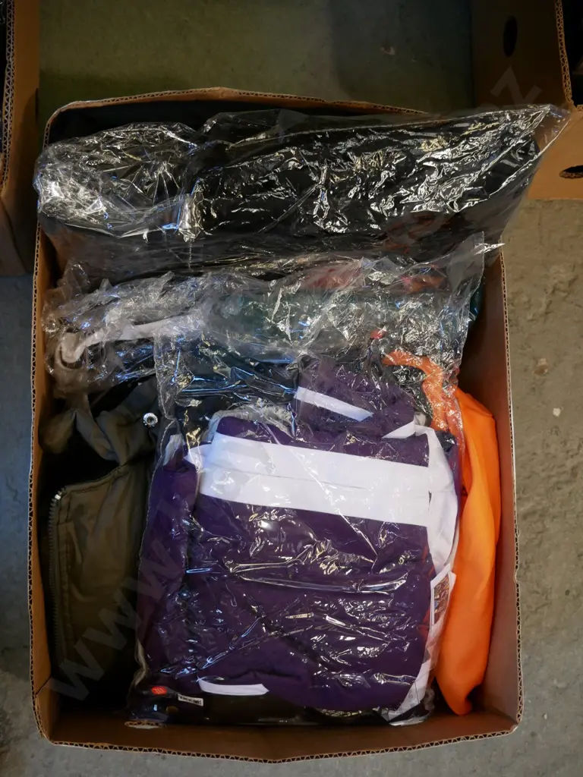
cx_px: 292
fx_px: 988
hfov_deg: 32.9
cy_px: 388
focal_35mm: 44
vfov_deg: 42.9
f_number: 4.2
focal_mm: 22
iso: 800
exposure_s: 1/60
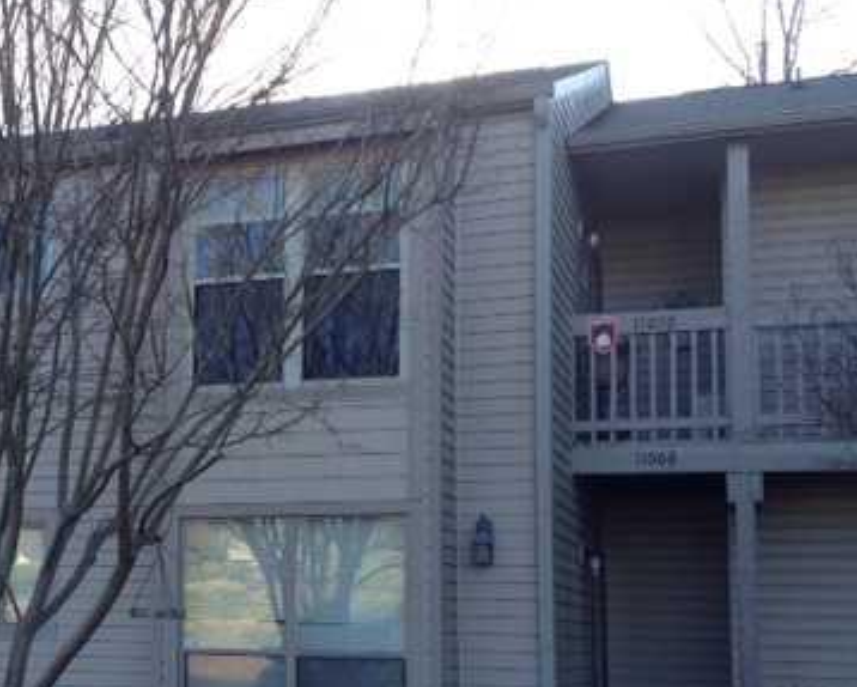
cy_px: 469
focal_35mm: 61
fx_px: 1548
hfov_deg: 30.0
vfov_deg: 24.9
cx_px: 132
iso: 50
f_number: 2.4
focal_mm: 4.28
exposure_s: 1/302
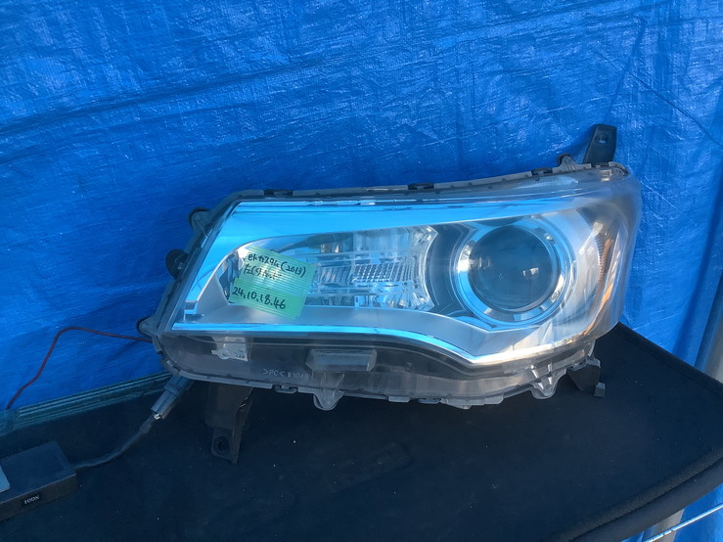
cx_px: 362
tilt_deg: -30.2
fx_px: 647
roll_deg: +2.0
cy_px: 271
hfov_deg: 58.4
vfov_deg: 45.4
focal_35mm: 31
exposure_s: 1/60
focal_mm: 3.3
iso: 100
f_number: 2.4
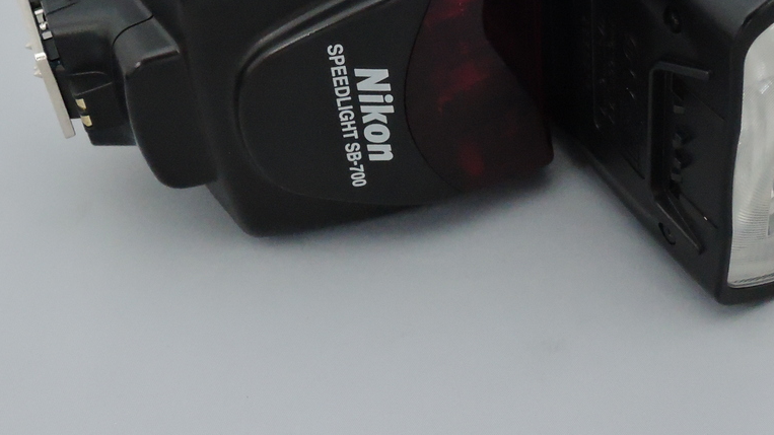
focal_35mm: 60
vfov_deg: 19.4
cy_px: -18
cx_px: 507
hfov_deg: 34.6
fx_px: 1231
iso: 1600
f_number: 5.6
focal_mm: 7.5
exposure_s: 1/125
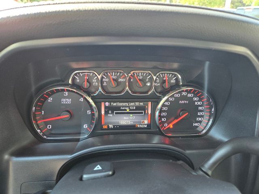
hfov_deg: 73.9
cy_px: 97
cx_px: 130
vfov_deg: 58.9
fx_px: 172
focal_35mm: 23
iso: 125
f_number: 1.8
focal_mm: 5.4
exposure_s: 1/61
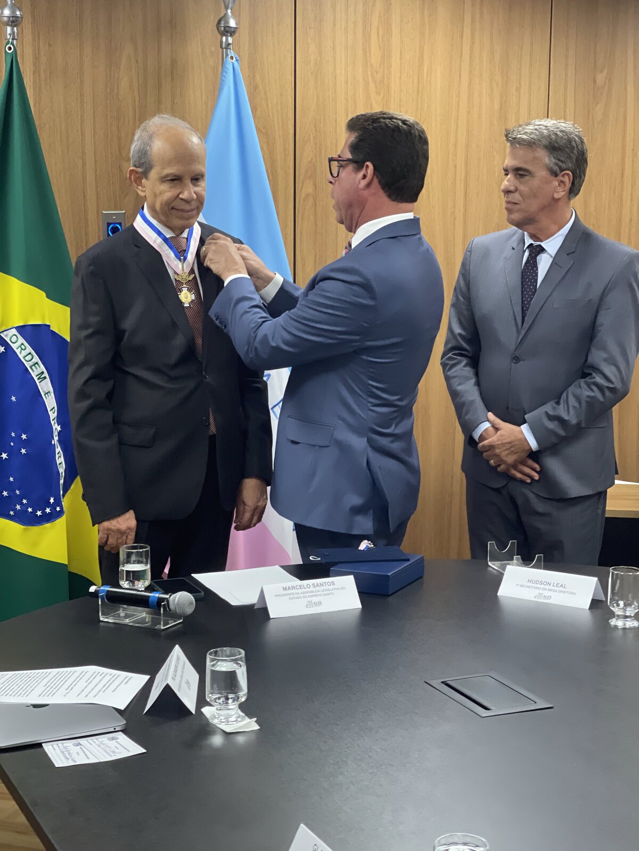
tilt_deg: -7.8
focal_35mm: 64
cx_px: 320
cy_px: 426
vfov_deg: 30.3
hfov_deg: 22.9
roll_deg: +0.5
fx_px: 1575
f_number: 2.2
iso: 320
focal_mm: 7.5
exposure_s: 1/60
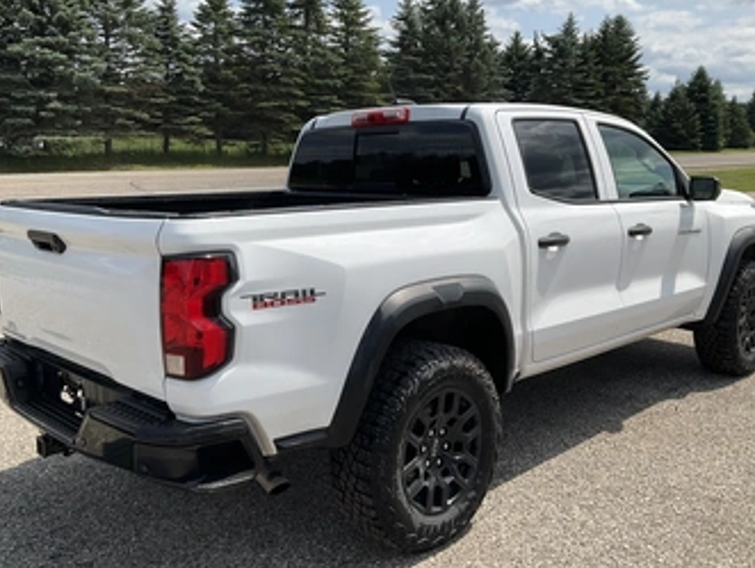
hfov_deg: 52.5
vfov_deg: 40.7
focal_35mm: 35
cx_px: 356
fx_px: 764
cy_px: 251
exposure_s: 1/2427
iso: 25
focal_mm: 3
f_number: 1.8
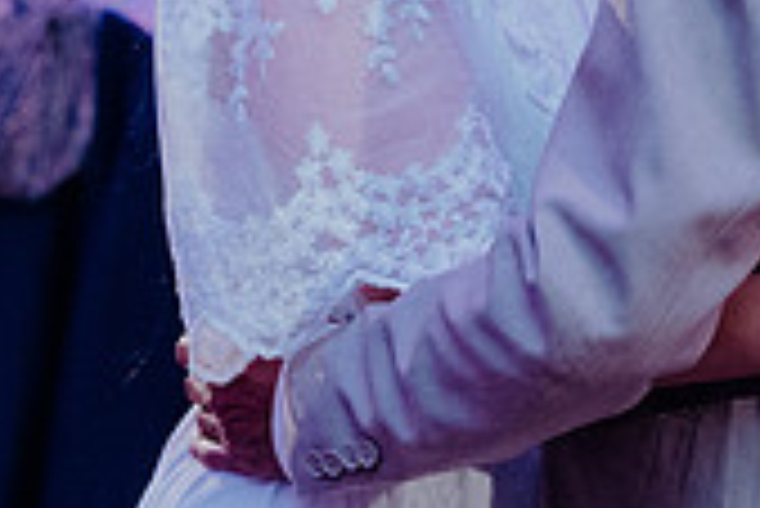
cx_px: 791
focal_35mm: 226
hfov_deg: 9.0
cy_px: -151
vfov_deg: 6.0
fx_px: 4775
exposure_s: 1/160
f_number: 3.5
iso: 3200
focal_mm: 66
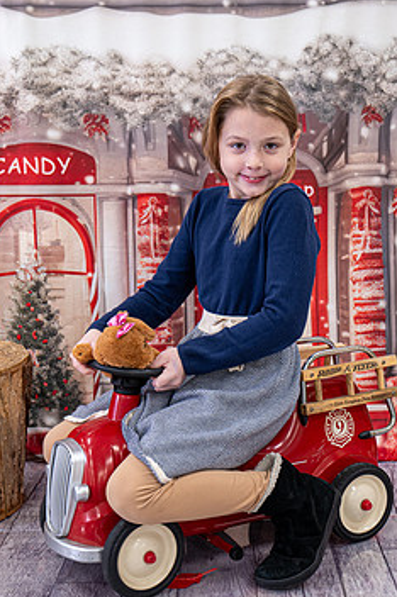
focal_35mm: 55
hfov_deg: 24.5
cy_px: 307
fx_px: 912
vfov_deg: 36.3
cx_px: 233
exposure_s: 1/80
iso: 800
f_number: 4.5
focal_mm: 43
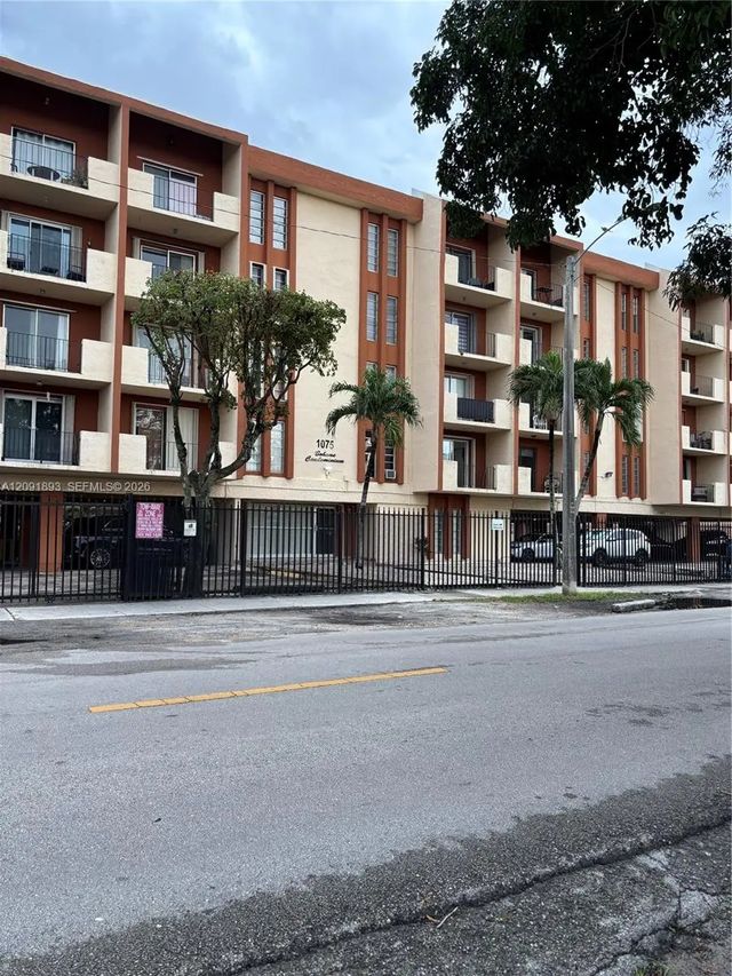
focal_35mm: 26
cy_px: 488
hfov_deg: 53.1
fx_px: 733
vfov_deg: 67.3
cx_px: 366
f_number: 1.6
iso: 50
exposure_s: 1/160
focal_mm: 5.96
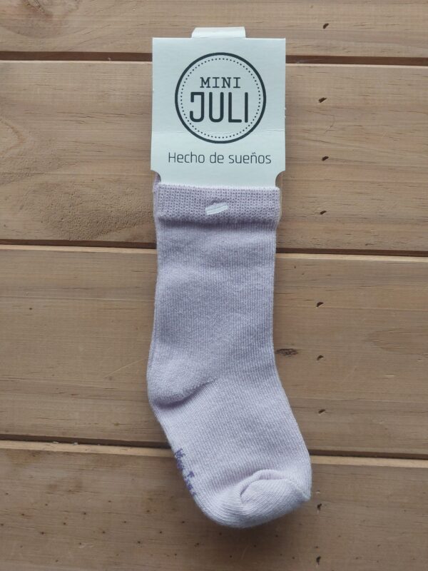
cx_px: 214
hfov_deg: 46.8
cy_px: 286
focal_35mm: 30
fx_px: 495
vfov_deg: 60.0
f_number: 1.8
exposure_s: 1/120
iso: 100
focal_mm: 4.6
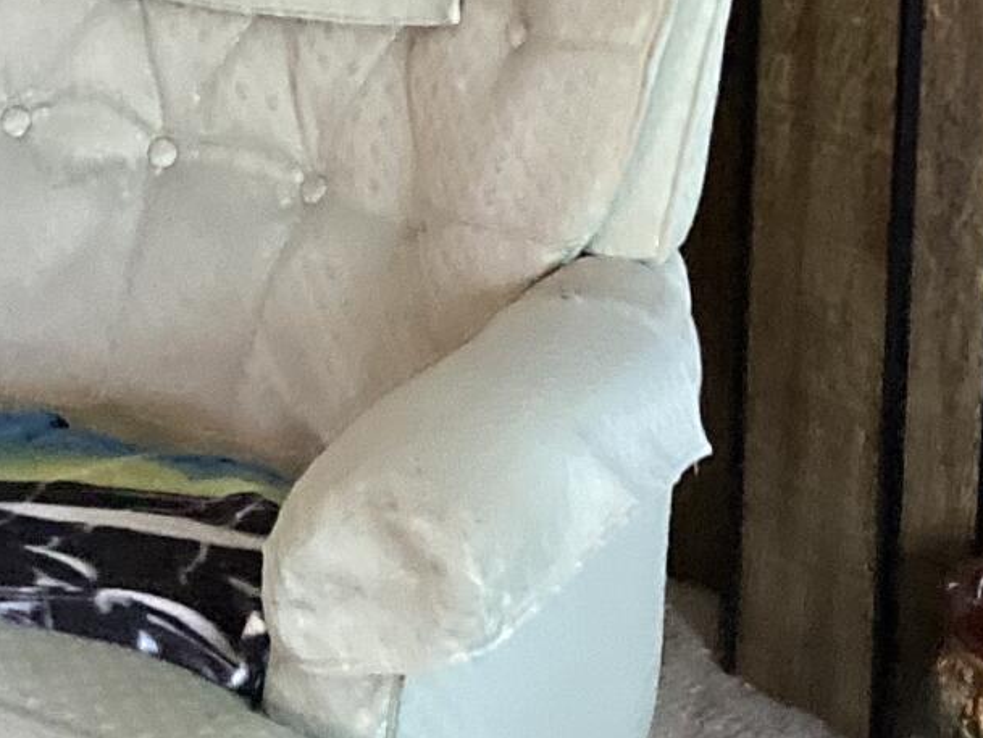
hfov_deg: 14.0
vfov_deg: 10.2
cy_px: -544
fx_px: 3920
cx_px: -65
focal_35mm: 138
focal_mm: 3.99
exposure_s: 1/30
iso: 500
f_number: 1.8
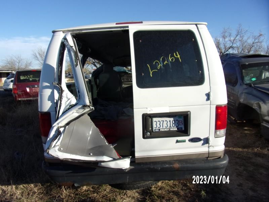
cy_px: 101
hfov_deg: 71.6
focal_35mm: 24
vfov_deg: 56.8
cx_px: 134
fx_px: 187
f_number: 3.3
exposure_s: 1/800
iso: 80
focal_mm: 4.3
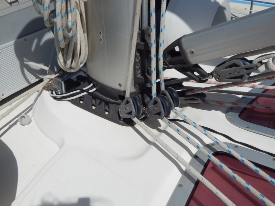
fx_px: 302
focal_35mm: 38
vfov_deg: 37.7
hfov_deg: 49.0
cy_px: 103
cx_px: 138
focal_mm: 6.8
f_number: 6.9
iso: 125
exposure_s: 1/1500
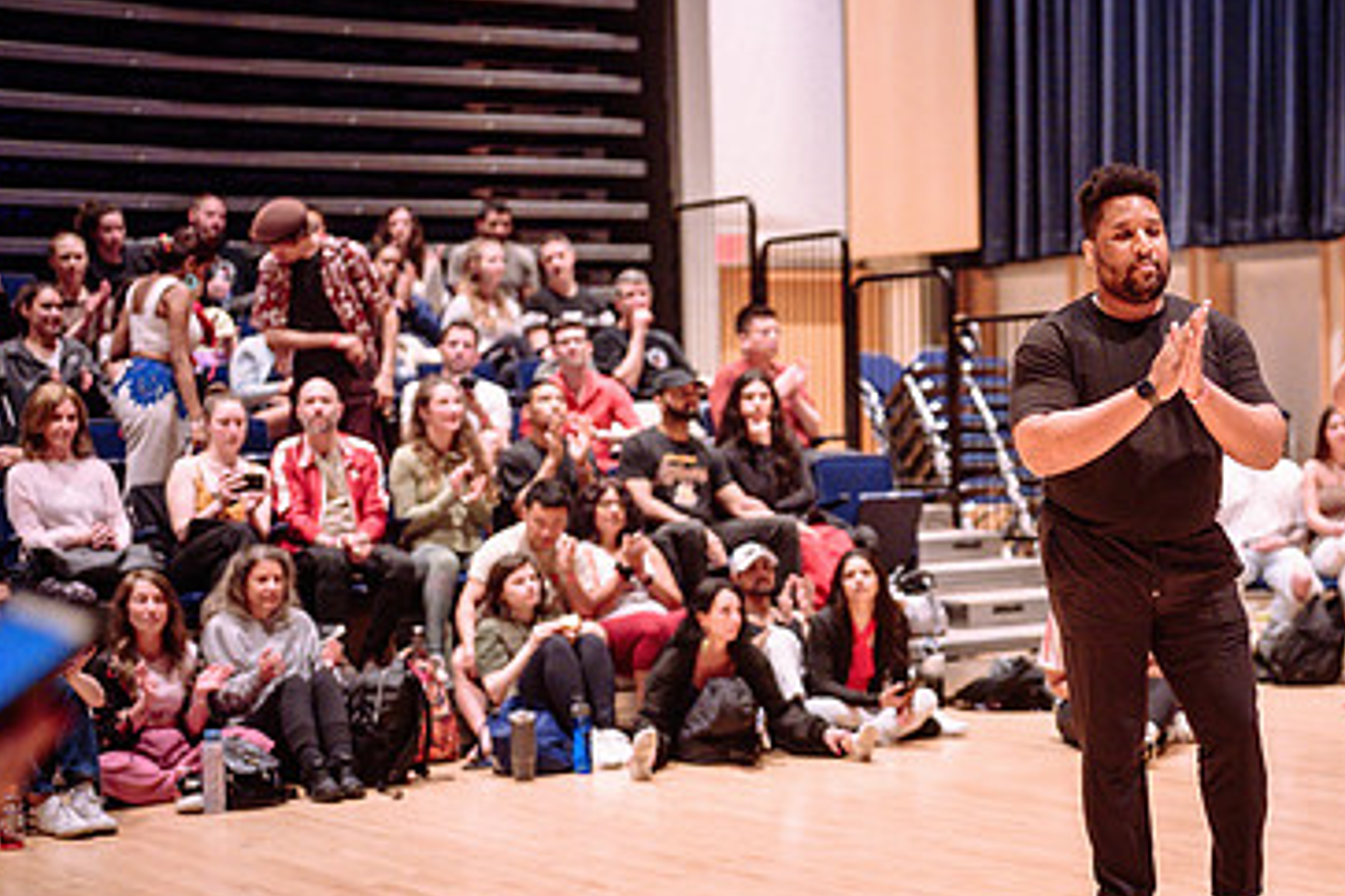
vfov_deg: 17.0
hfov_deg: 25.1
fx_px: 2989
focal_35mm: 80
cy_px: 624
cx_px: 989
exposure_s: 1/250
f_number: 1.4
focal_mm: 50
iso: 1600
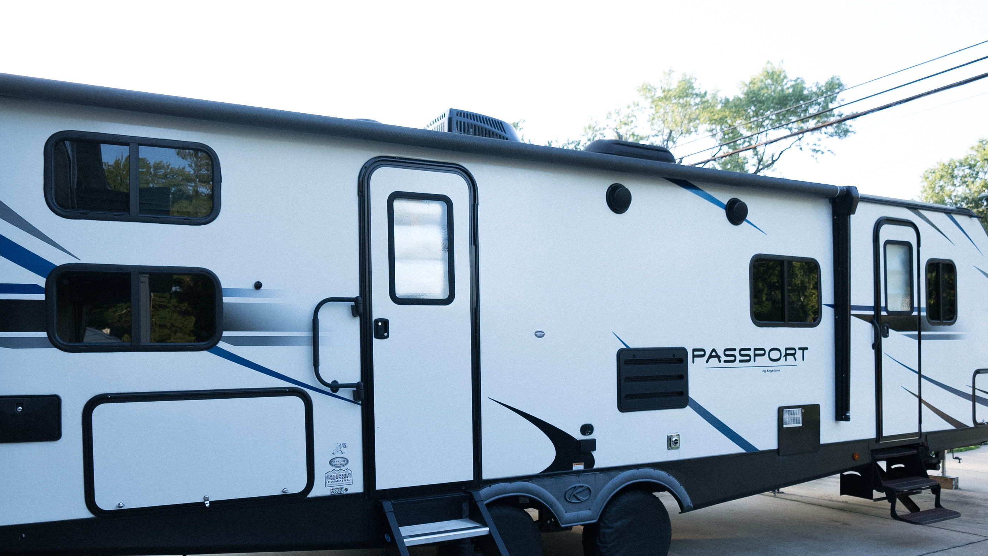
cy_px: 369
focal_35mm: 26
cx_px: 434
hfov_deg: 71.6
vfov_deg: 43.8
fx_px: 681
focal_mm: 16
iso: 800
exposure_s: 1/800
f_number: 2.8
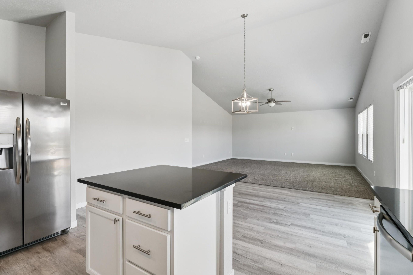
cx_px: 188
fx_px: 203
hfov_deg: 90.8
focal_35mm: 18
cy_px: 136
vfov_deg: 68.3
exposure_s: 1/25
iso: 400
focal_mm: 15.6
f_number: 13
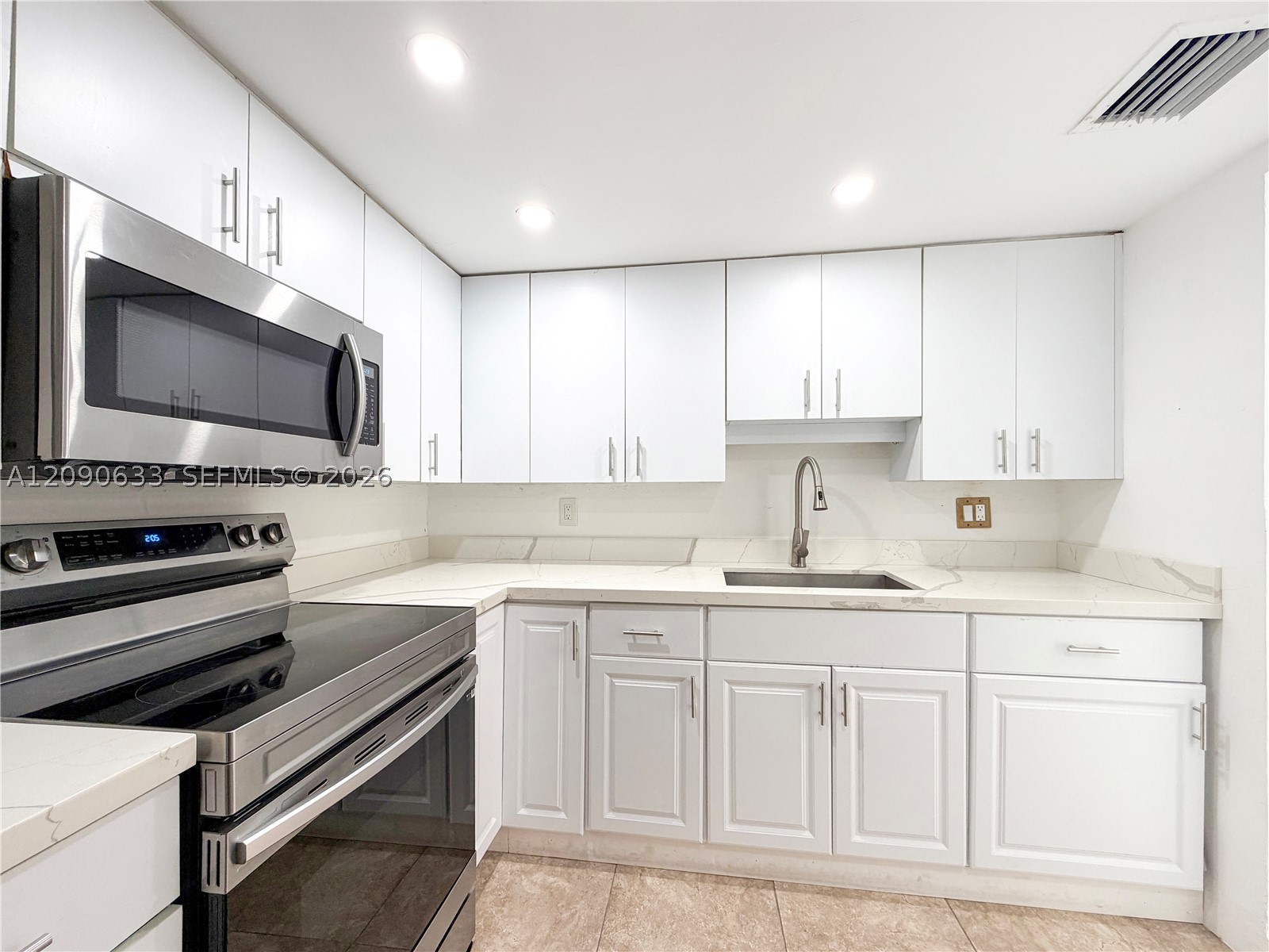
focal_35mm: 14
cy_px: 476
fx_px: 513
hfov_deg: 102.1
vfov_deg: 85.7
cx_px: 634
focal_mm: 2.22
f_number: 2.2
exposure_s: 1/120
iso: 125
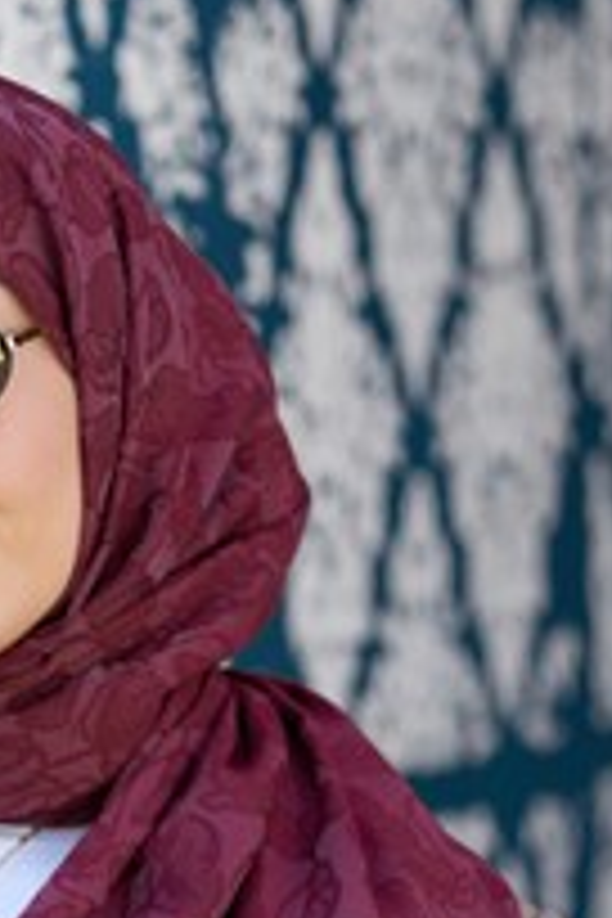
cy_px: 940
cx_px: -4
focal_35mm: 280
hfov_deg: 4.9
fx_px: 7139
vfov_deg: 7.3
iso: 200
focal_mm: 123
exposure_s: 1/200
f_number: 4.5
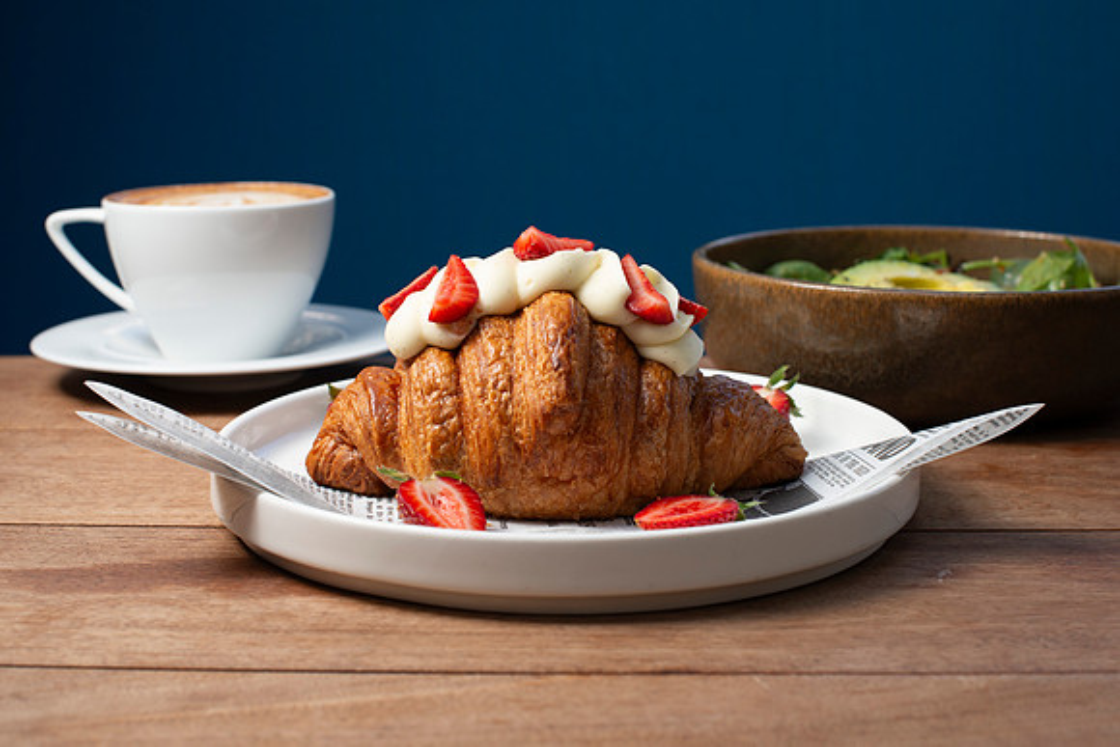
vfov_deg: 23.0
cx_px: 578
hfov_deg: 34.0
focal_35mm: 59
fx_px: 1834
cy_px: 364
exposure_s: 1/200
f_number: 7.1
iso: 200
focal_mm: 50
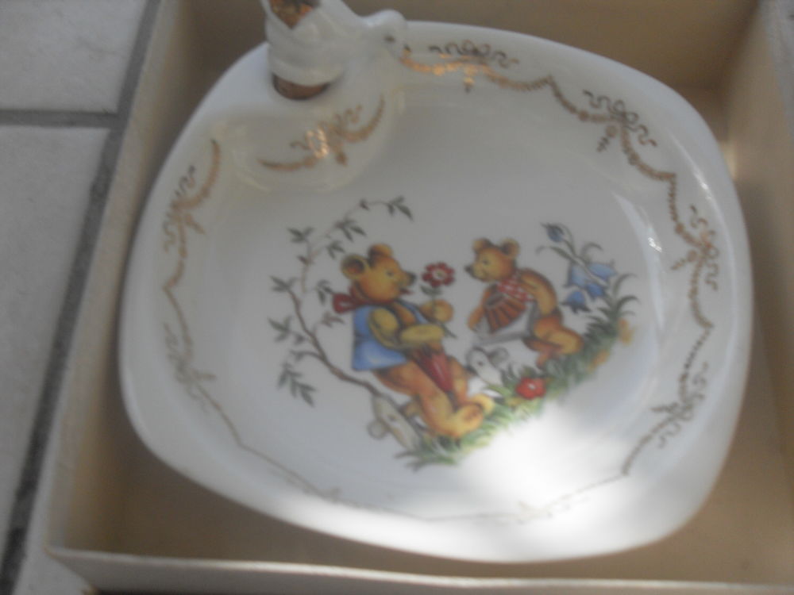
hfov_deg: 50.1
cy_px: 298
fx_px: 849
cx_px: 397
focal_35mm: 37
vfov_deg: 38.7
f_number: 8.9
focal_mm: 6.3
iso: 80
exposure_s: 1/90
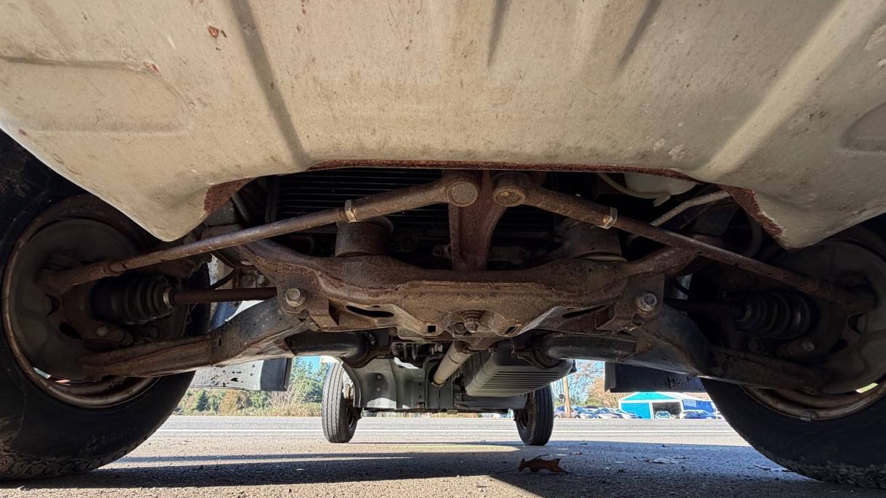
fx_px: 376
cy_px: 300
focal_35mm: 16
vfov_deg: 66.4
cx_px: 442
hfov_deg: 99.4
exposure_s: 1/121
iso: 50
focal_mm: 2.22
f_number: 2.2
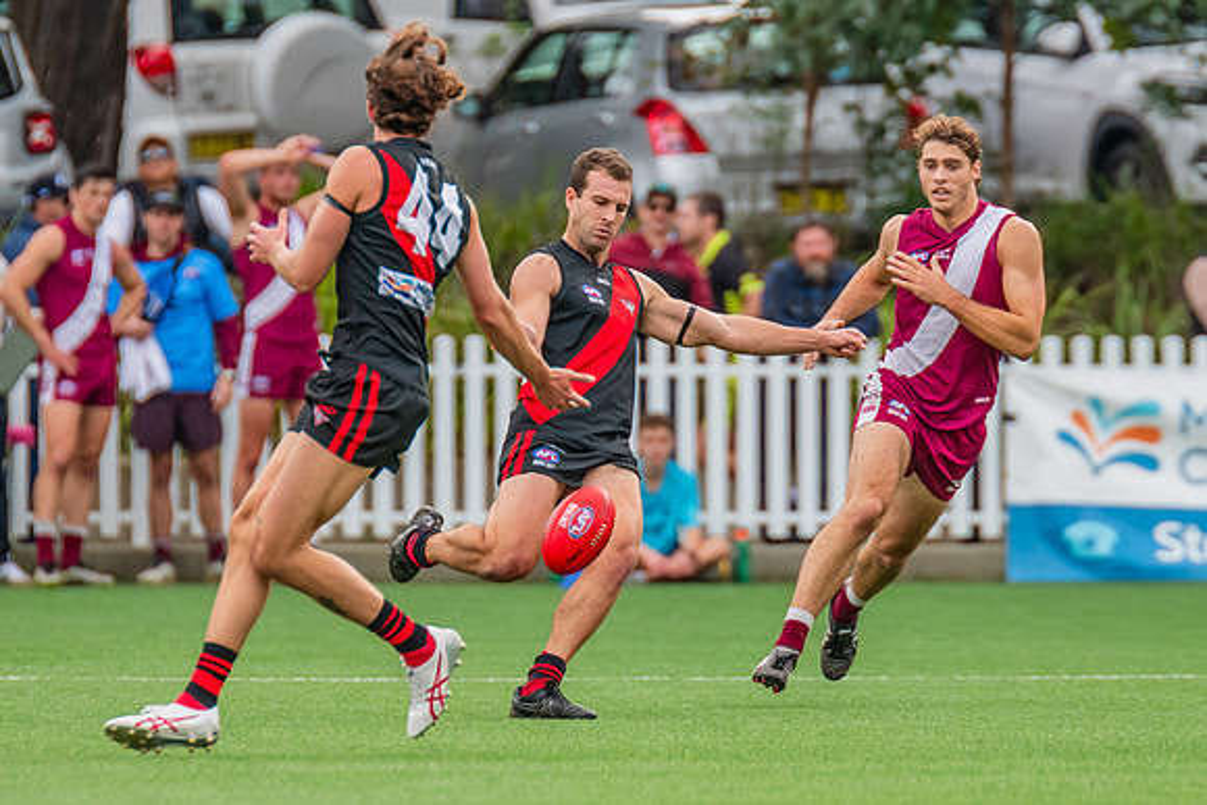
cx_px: 594
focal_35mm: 834
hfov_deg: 2.5
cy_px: 380
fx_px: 27965
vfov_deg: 1.6
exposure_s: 1/1250
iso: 800
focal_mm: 420
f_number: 5
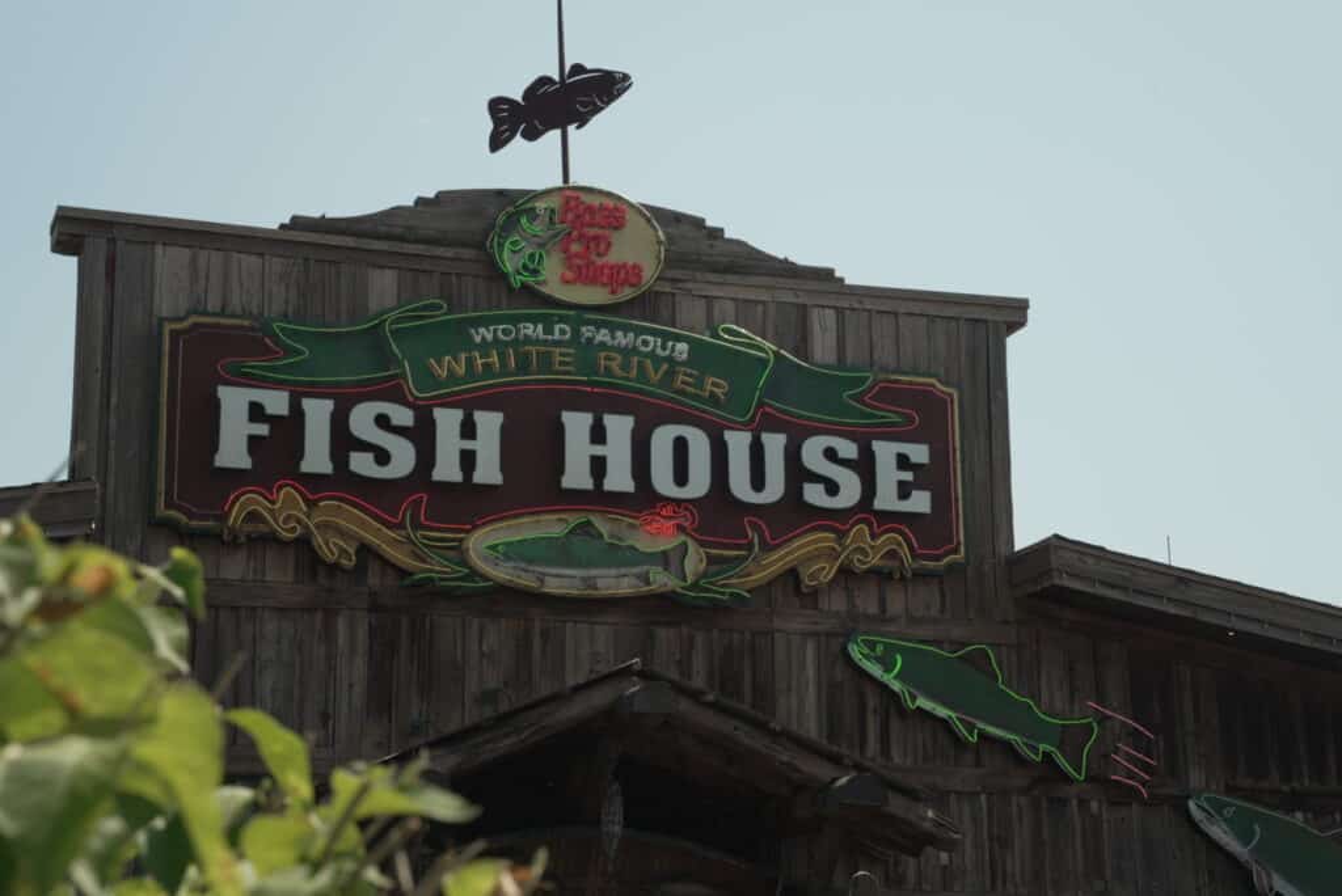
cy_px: 448
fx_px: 2611
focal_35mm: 70
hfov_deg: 28.8
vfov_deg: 19.5
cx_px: 671
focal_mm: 70
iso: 125
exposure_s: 1/60
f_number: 11
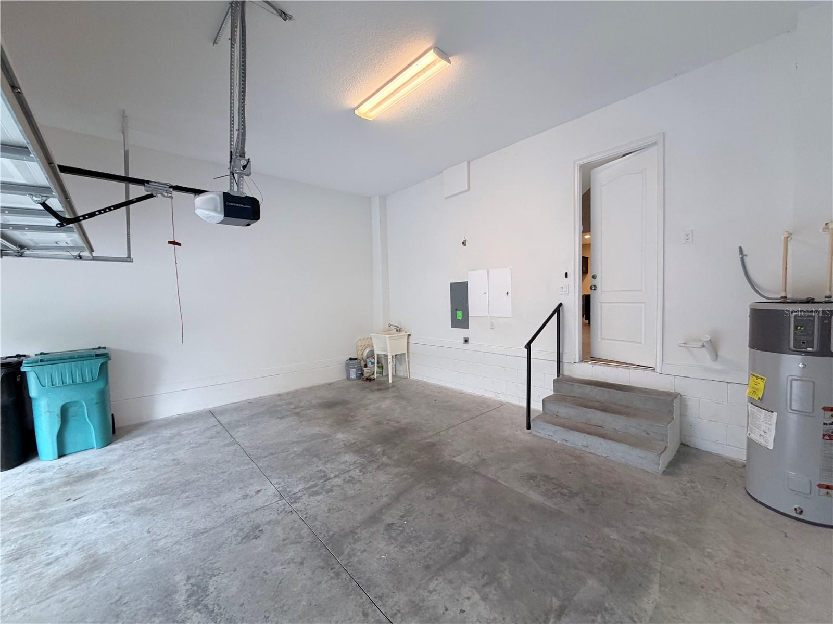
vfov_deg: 85.7
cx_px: 416
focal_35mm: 14
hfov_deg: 102.1
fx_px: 337
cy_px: 312
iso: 250
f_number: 2.2
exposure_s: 1/120
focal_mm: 2.22
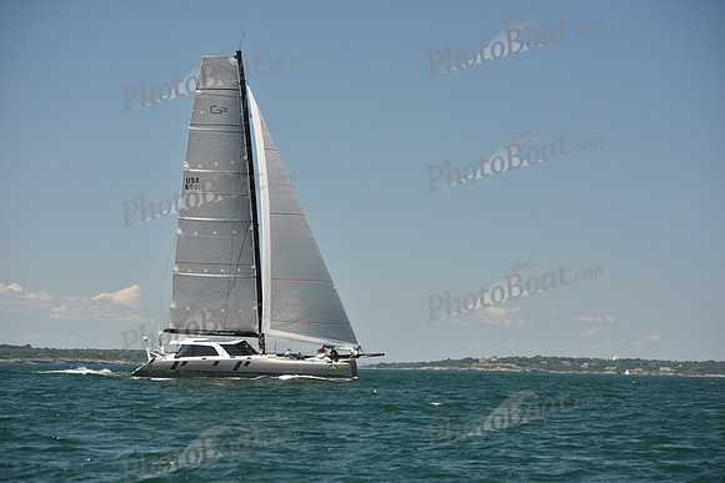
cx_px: 362
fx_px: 2055
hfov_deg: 20.0
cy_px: 242
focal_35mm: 102
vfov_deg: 13.4
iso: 320
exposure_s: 1/1250
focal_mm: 102
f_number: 4.5
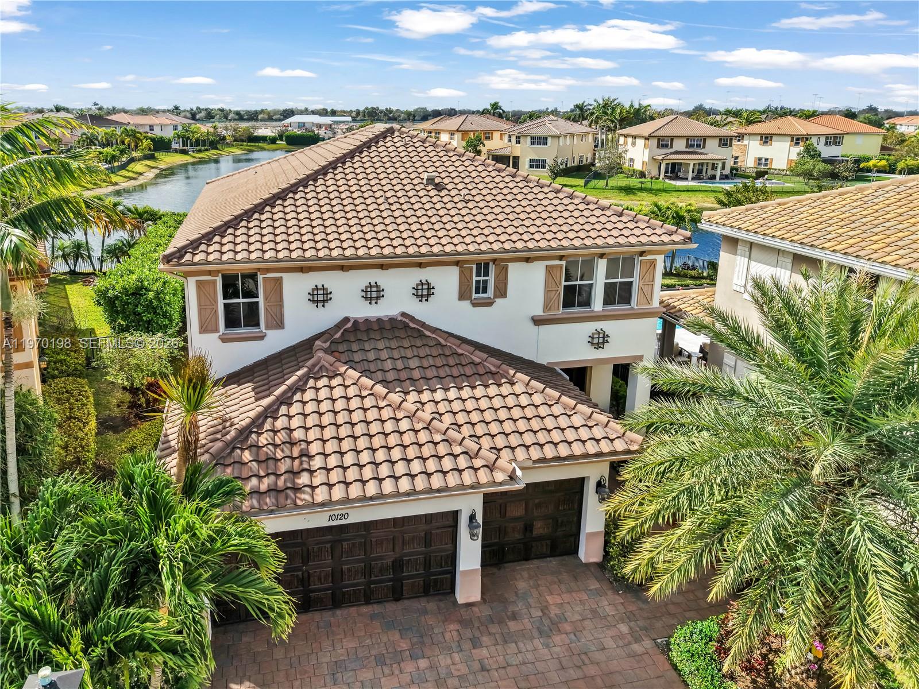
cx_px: 460
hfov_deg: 71.6
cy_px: 344
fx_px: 637
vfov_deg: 56.8
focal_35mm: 24
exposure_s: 1/5000
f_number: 1.8
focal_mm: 8.67
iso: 230
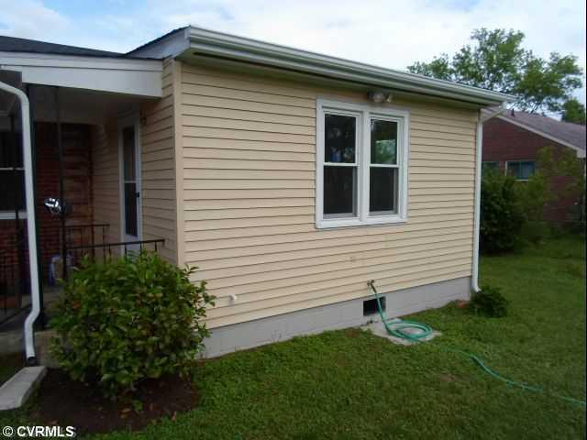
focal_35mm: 25
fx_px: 424
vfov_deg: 54.9
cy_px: 220
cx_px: 294
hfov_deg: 69.4
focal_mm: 4.5
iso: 80
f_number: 2.5
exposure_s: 1/1000
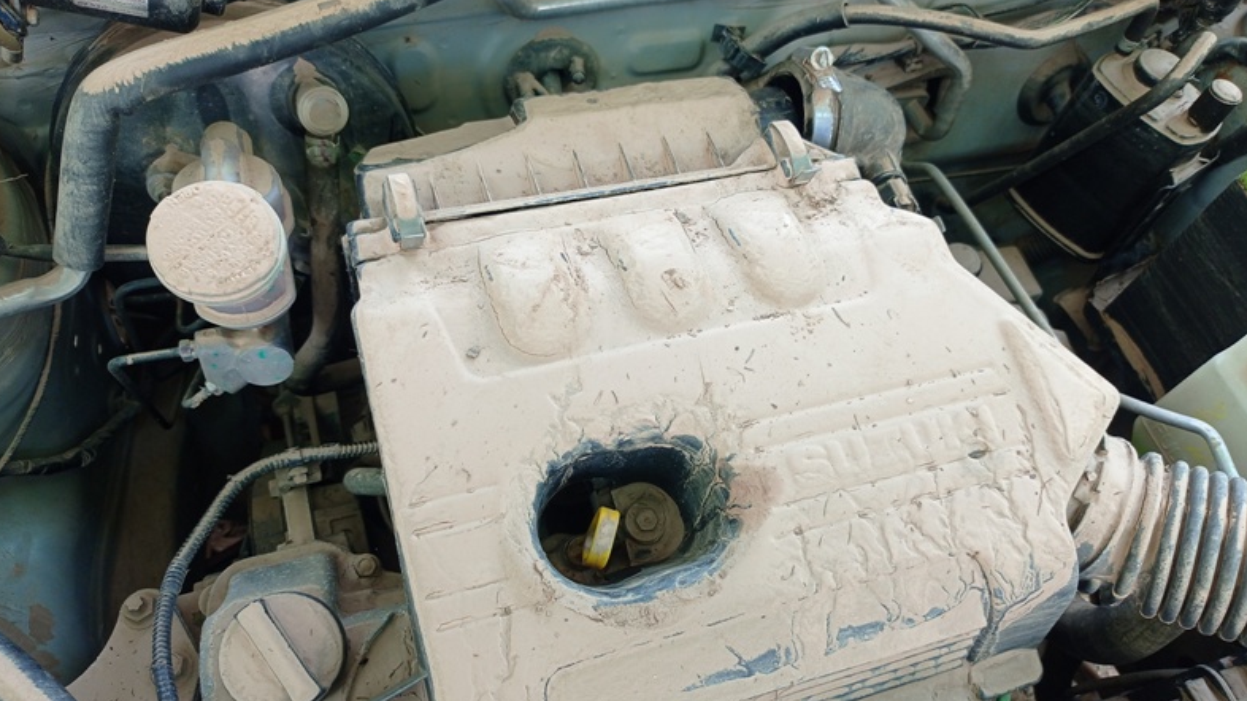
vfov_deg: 37.7
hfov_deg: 62.6
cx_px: 624
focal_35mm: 31
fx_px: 1025
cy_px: 398
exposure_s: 1/100
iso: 140
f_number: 1.79
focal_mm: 4.7
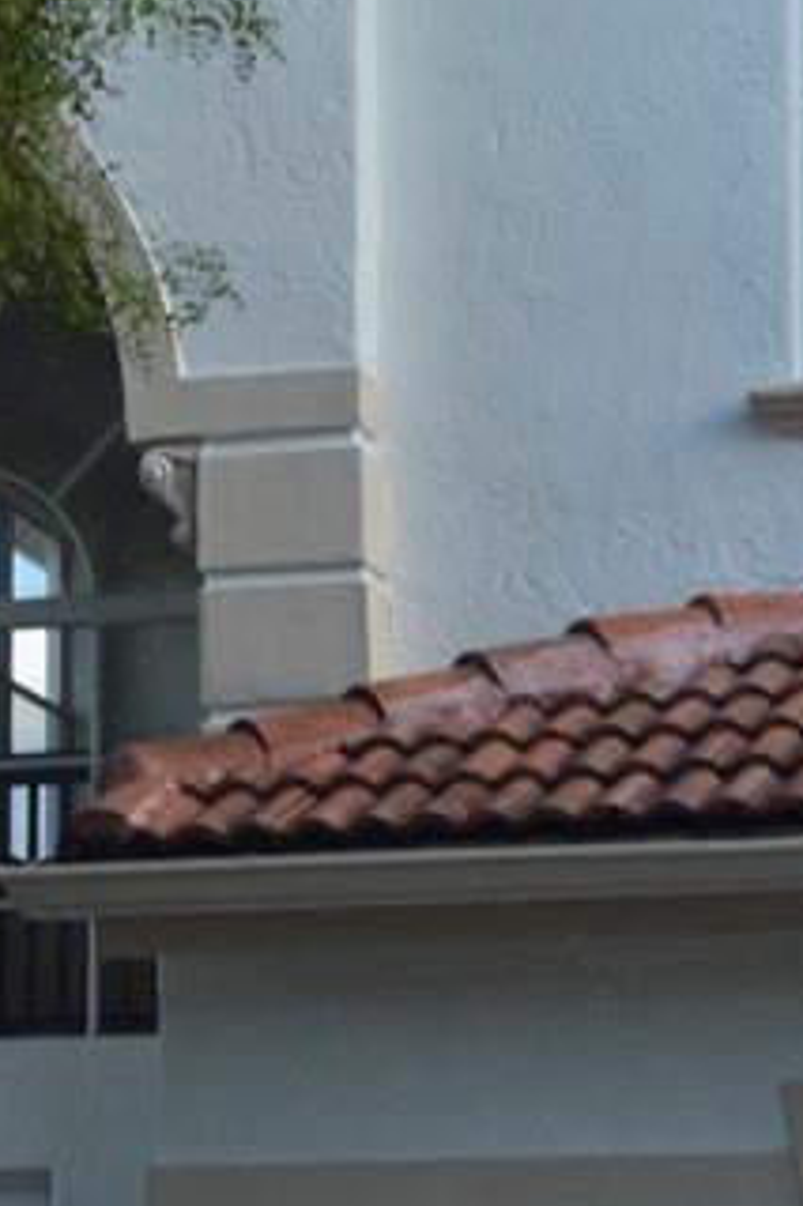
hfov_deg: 8.3
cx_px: -221
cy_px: 1264
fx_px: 5459
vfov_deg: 12.4
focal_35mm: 163
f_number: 9
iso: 400
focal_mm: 32
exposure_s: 1/160
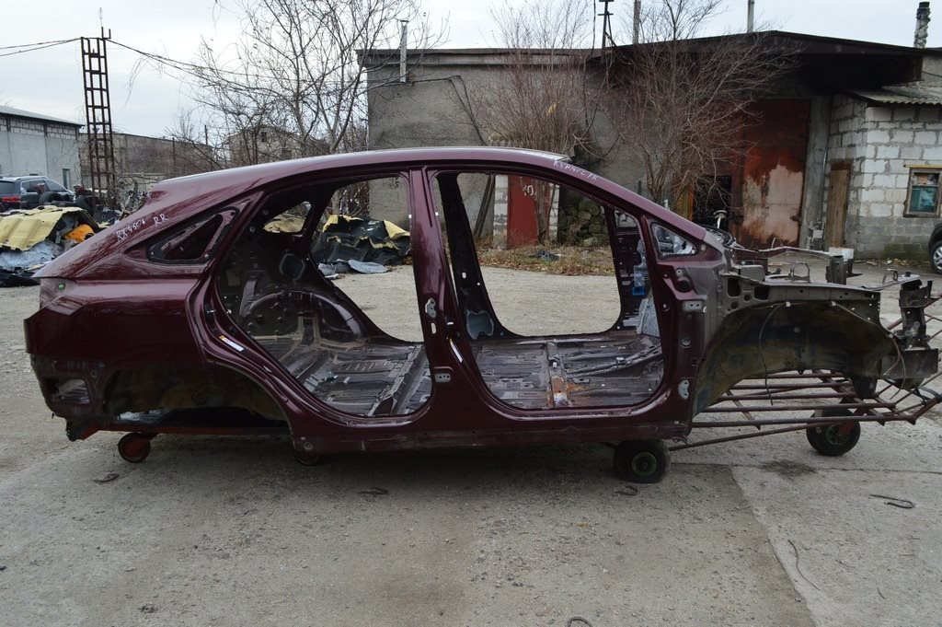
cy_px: 314
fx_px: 706
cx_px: 471
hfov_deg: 67.4
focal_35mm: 27
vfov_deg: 47.9
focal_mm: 18
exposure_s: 1/160
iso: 400
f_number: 9
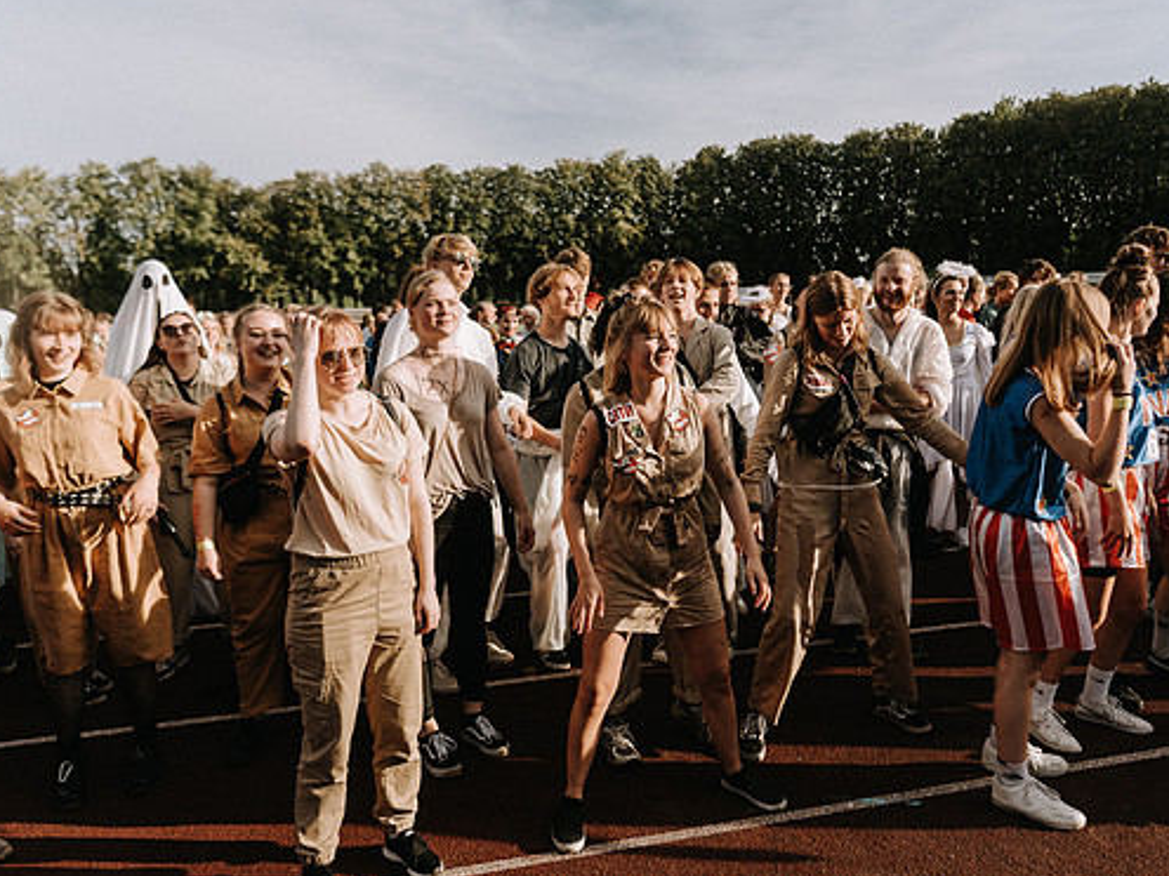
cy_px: 425
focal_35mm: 27
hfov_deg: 65.3
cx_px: 613
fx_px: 912
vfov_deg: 51.3
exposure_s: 1/1250
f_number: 2.8
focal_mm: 24
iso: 100
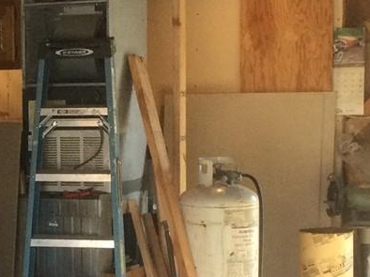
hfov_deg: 14.9
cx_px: -131
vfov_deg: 11.7
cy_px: 211
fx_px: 1346
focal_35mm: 126
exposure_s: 1/30
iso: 32
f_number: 2.4
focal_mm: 3.3
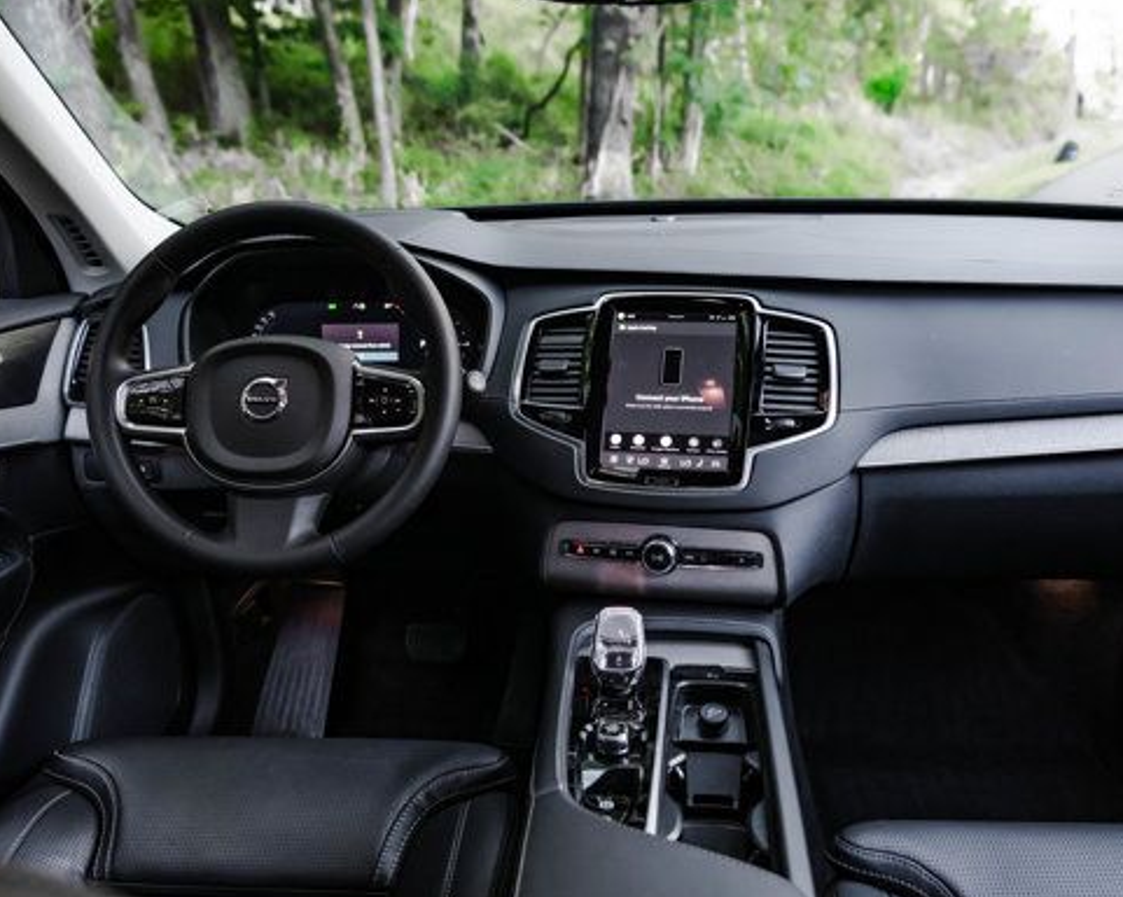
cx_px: 591
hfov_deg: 58.8
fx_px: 996
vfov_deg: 48.4
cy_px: 452
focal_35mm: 30
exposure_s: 1/320
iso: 3200
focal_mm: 24
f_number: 3.5
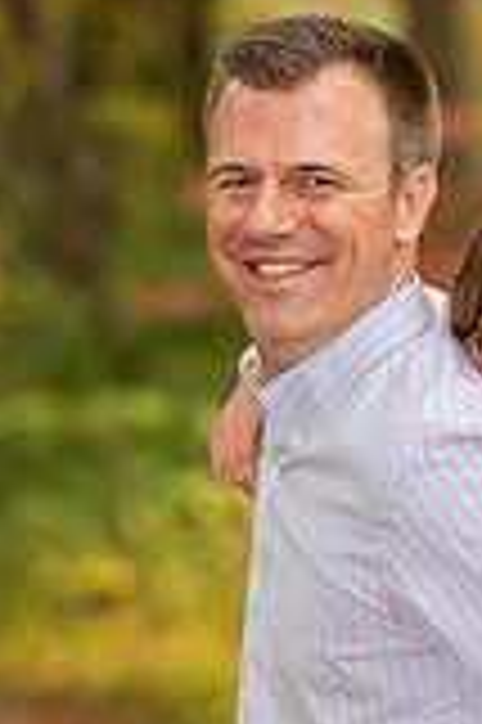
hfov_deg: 3.9
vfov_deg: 5.9
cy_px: 594
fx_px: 7024
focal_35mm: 349
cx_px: 523
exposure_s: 1/125
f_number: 3.5
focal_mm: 125
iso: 250
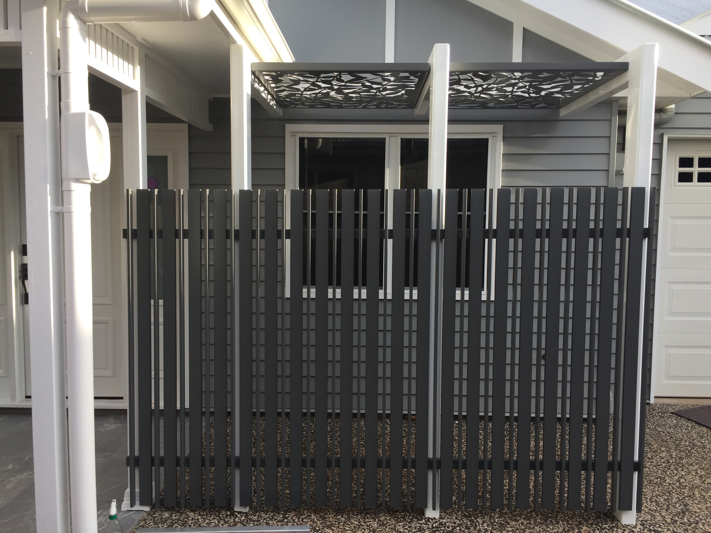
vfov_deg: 48.2
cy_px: 266
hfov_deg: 61.7
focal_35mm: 29
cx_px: 356
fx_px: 596
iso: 32
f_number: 2.2
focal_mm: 4.15
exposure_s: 1/377
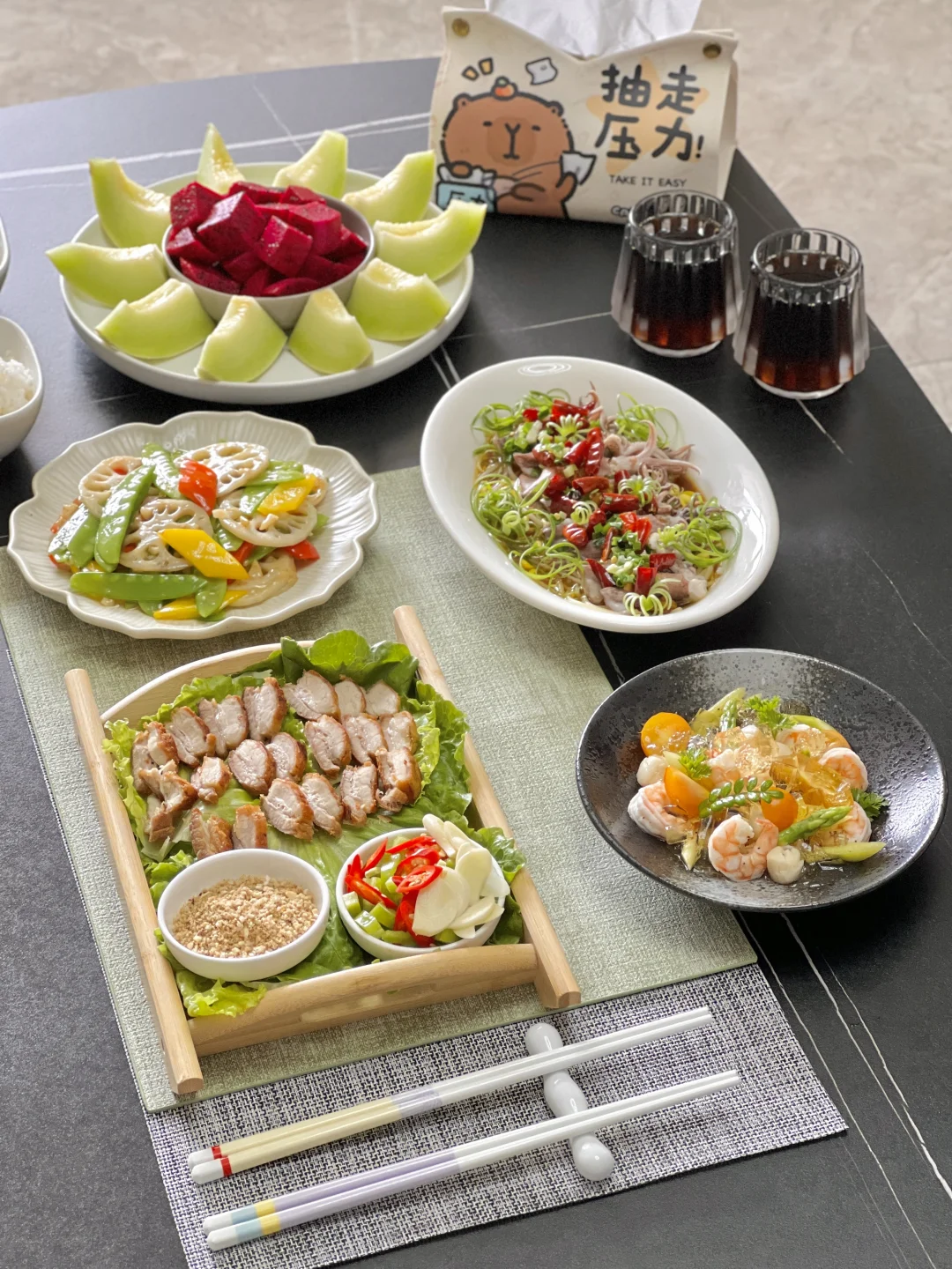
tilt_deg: -39.2
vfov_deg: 25.3
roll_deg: -1.0
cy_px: 634
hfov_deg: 19.1
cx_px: 476
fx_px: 2824
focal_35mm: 77
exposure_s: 1/92
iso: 250
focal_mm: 9
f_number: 2.8
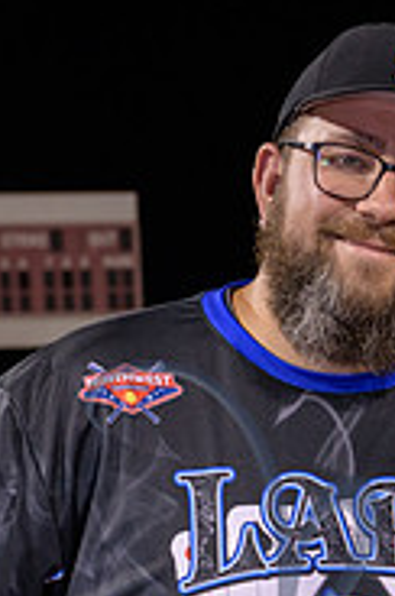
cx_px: 482
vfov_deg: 13.8
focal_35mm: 147
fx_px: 2428
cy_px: 612
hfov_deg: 9.2
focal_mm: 60
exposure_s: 1/80
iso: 2000
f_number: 5
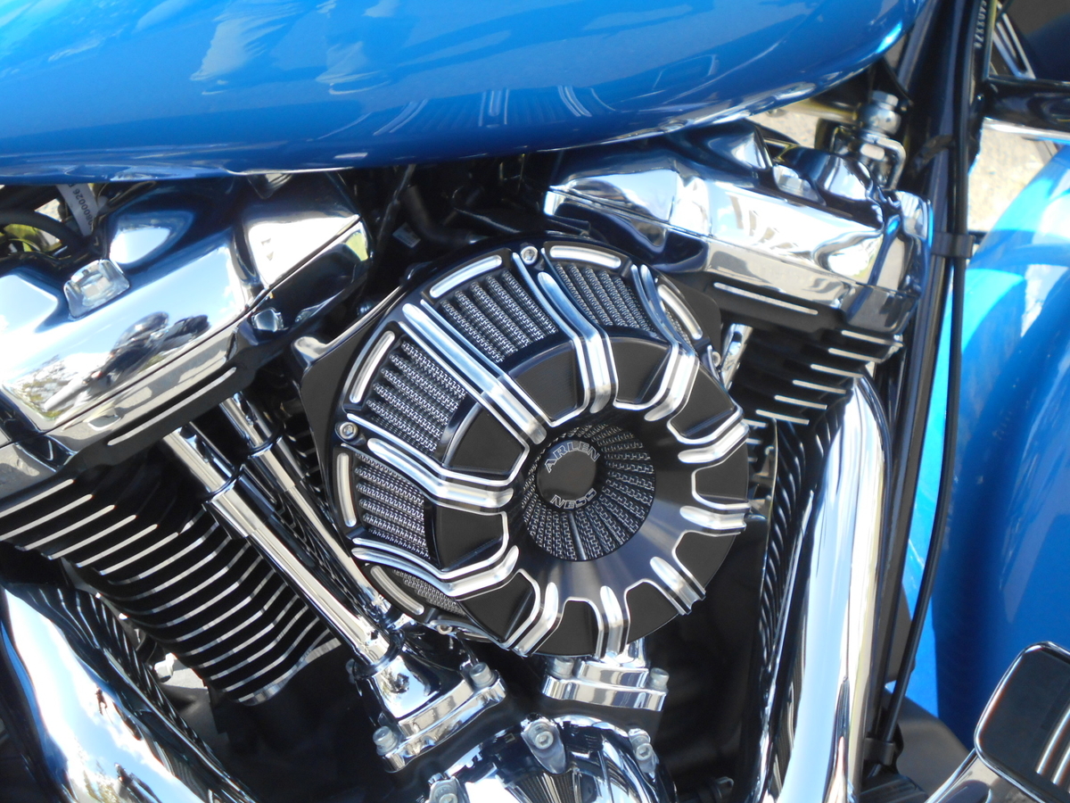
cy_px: 402
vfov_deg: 32.9
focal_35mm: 44
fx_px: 1360
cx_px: 535
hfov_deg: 42.9
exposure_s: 1/250
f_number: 4.2
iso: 140
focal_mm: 7.7
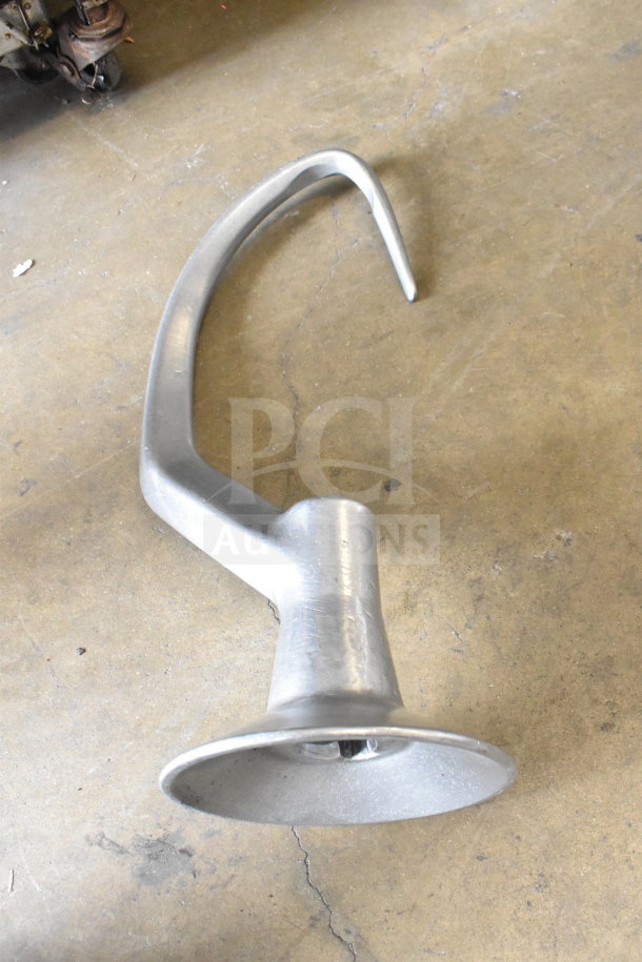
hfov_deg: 40.0
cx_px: 321
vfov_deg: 57.2
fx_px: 883
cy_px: 481
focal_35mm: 33
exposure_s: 1/125
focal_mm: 22
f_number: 6.3
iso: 6400
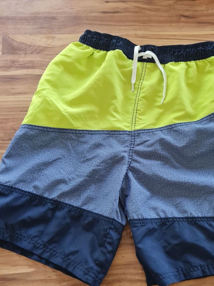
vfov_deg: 51.3
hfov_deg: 39.5
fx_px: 297
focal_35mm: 36
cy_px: 149
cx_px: 127
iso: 250
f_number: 1.8
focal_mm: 5.4
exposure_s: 1/50
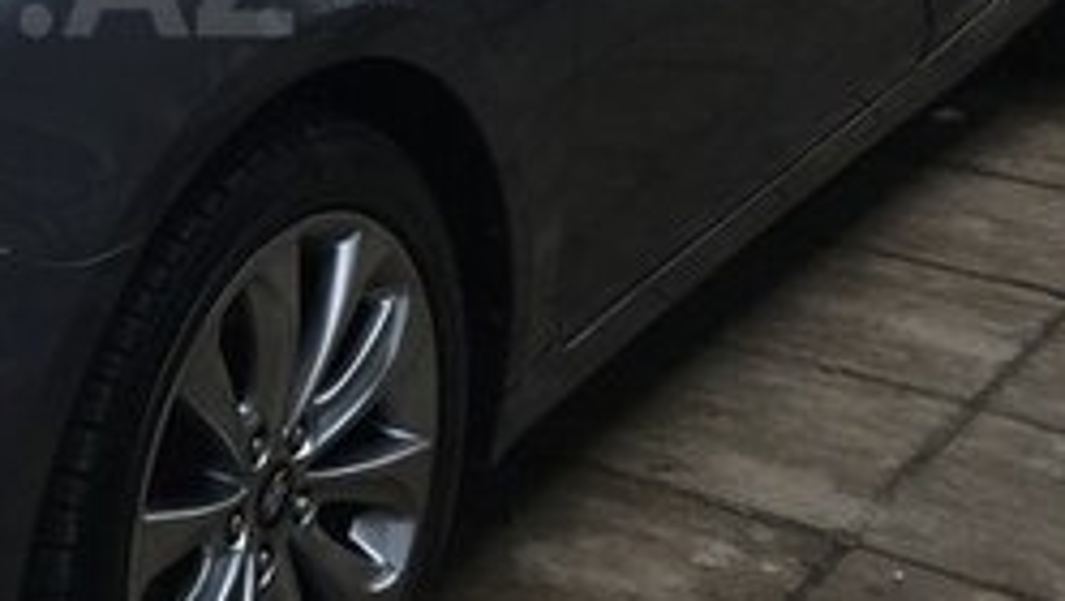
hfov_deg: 23.5
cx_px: -146
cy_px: -28
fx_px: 2374
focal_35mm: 84
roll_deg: +0.1
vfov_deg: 14.2
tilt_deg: -16.1
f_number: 2.2
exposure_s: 1/620
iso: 25
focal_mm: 4.15
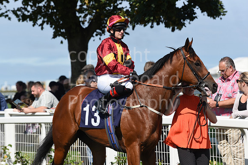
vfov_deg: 6.9
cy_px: 82
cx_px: 124
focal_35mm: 200
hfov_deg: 10.3
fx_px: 1378
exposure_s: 1/3200
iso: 400
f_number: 5.6
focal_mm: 200
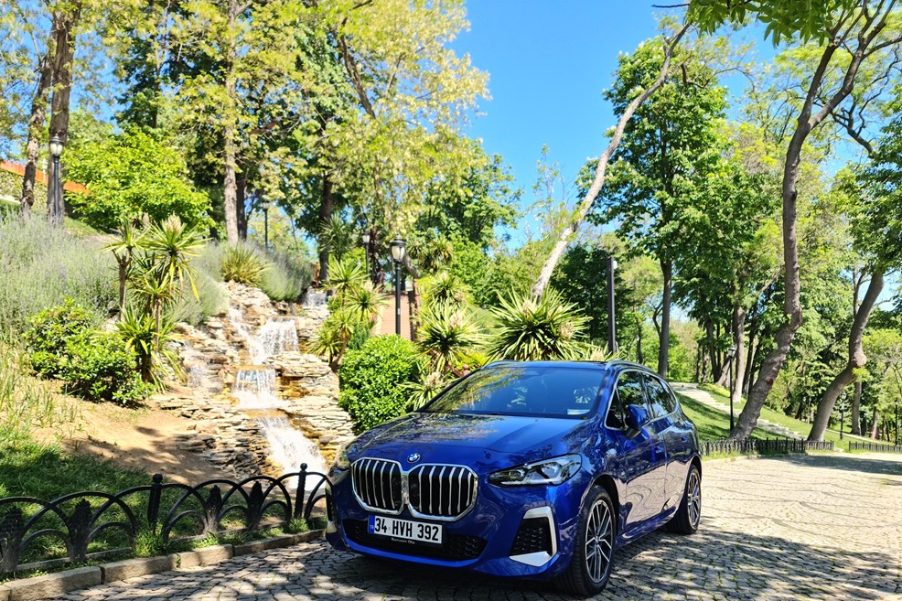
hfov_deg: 67.4
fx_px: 676
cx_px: 451
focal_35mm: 27
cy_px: 349
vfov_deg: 47.7
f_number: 1.8
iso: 50
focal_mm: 7
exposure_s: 1/277
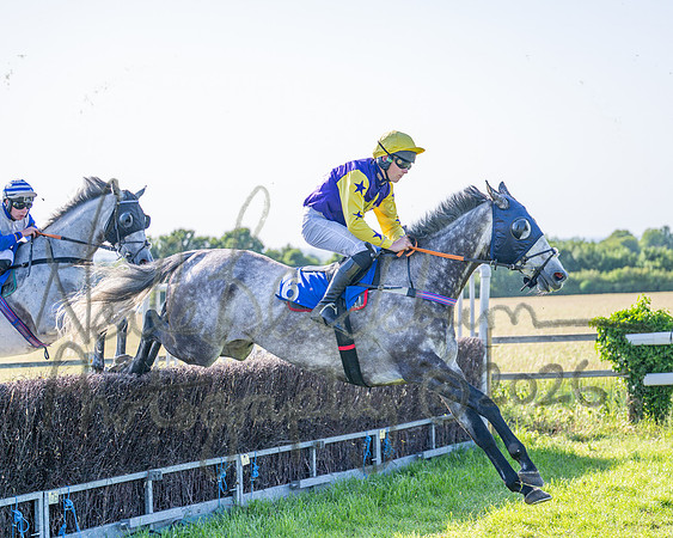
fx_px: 1570
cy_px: 269
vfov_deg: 19.4
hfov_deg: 24.2
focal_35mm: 79
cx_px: 336
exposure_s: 1/2000
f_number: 2.8
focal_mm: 70
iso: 200
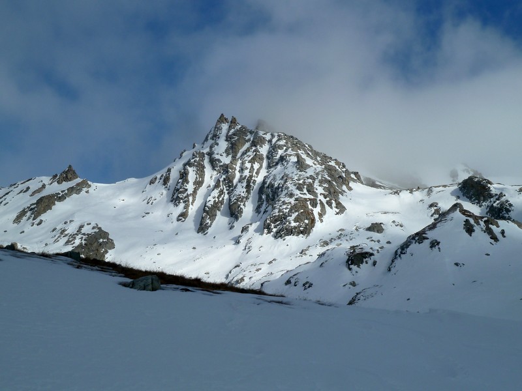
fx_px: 1176
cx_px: 261
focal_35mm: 78
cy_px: 196
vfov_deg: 18.9
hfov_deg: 25.0
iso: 80
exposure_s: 1/640
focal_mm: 12.8
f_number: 5.6
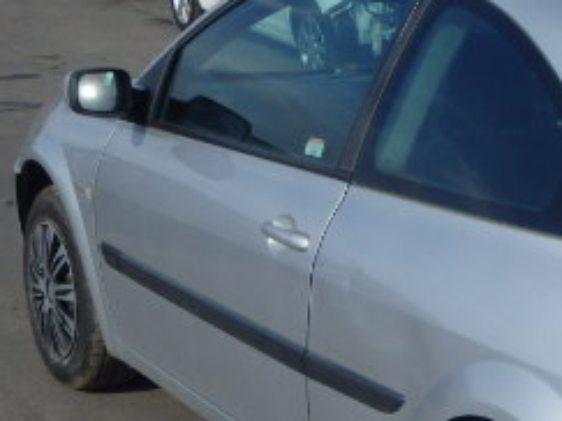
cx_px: 643
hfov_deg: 18.8
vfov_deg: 14.4
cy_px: 477
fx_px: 1623
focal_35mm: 100
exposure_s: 1/125
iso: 125
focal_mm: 6.8
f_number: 13
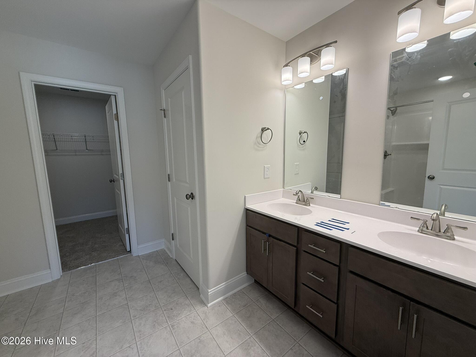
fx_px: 193
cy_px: 178
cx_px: 238
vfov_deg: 85.7
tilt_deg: -6.0
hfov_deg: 102.1
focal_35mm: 14
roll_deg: +0.9
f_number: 2.2
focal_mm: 2.22
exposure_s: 1/120
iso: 50
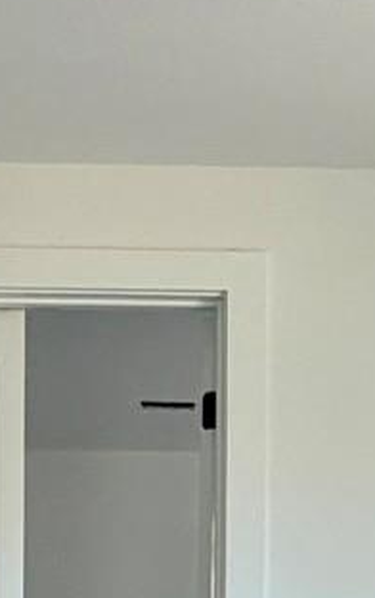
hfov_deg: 13.5
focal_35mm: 97
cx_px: 128
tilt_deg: -1.1
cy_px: 827
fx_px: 1584
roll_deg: +0.6
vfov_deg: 19.4
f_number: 2.2
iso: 160
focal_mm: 2.22
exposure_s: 1/121
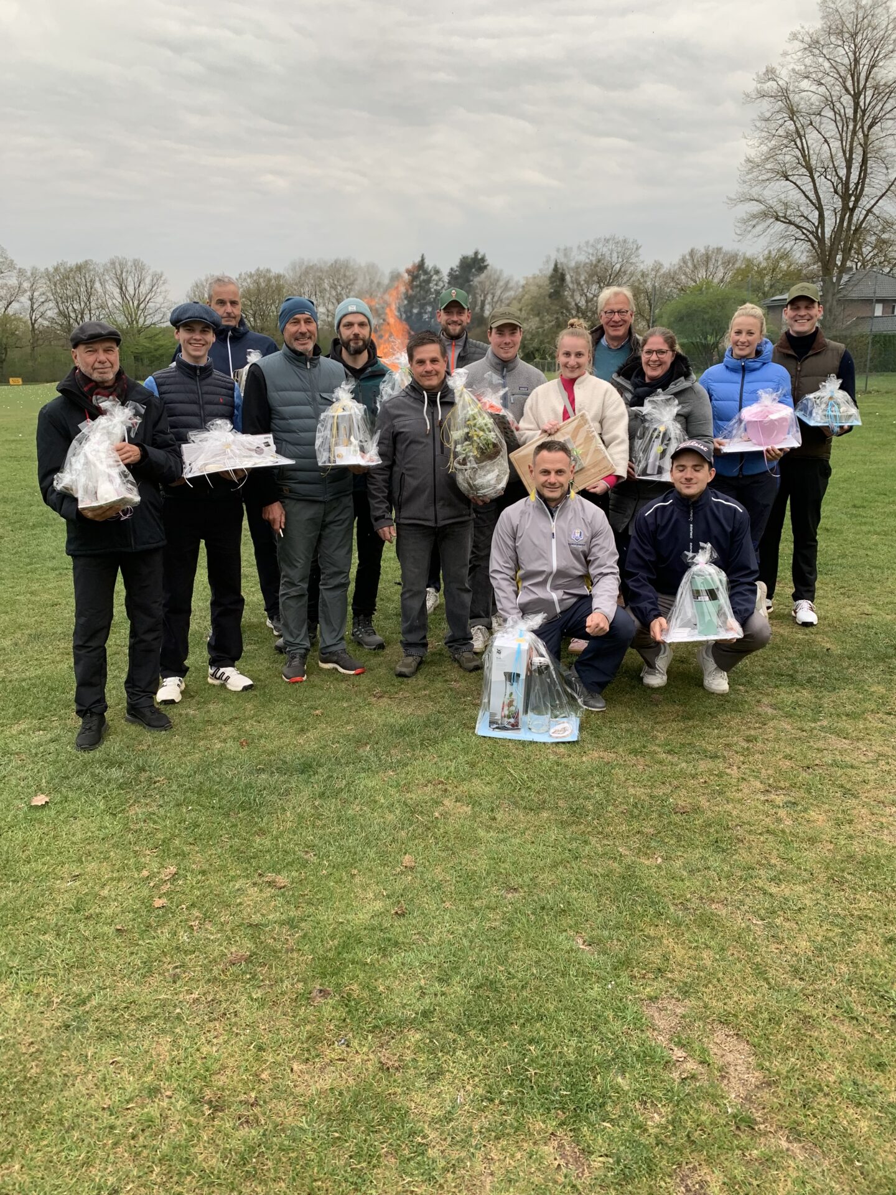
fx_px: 897
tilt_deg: -11.7
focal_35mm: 26
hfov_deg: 53.1
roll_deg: +1.5
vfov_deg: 67.3
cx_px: 448
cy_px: 598
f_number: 1.8
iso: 50
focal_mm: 4.25
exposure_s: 1/122
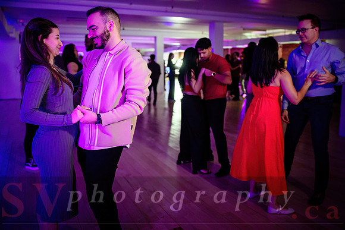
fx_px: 301
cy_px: 101
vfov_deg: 41.8
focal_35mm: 31
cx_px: 172
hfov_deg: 59.7
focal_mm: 28
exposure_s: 1/160
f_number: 2
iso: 2000
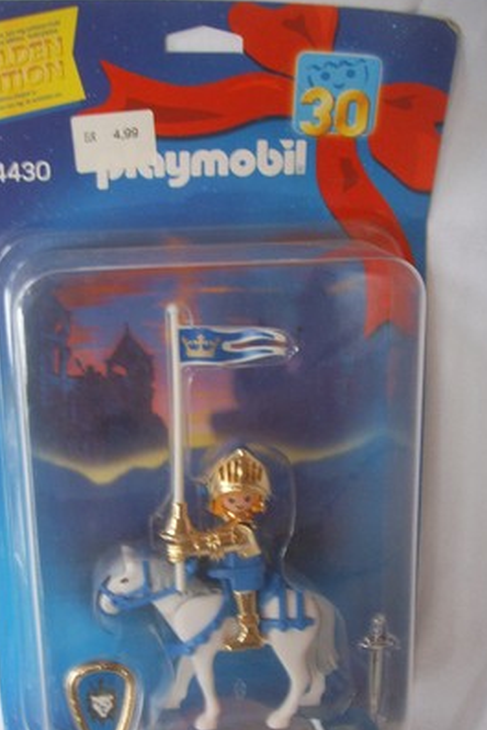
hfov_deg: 27.5
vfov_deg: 40.3
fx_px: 993
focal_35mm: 49
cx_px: 224
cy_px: 414
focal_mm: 6.6
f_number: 3.5
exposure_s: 1/10
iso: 152
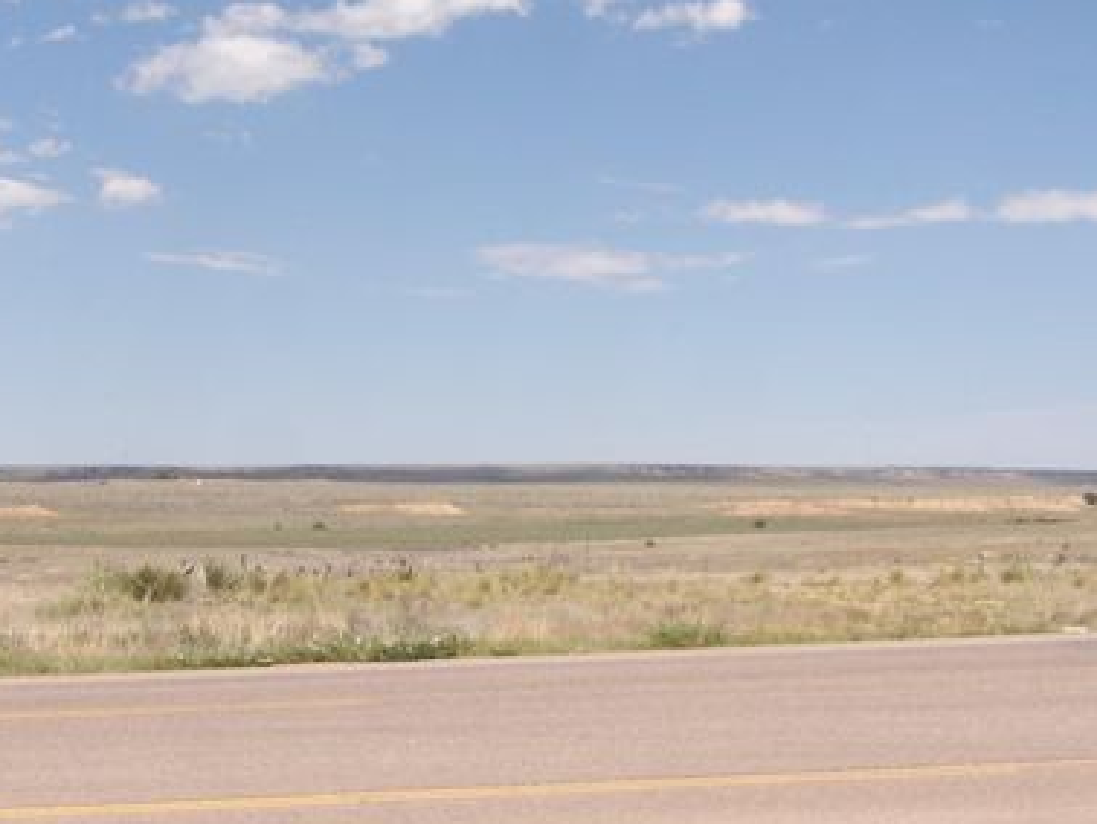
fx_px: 2600
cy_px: 309
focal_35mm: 82
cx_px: 644
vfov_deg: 18.0
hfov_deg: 23.8
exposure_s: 1/496
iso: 100
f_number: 5.7
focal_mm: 11.1
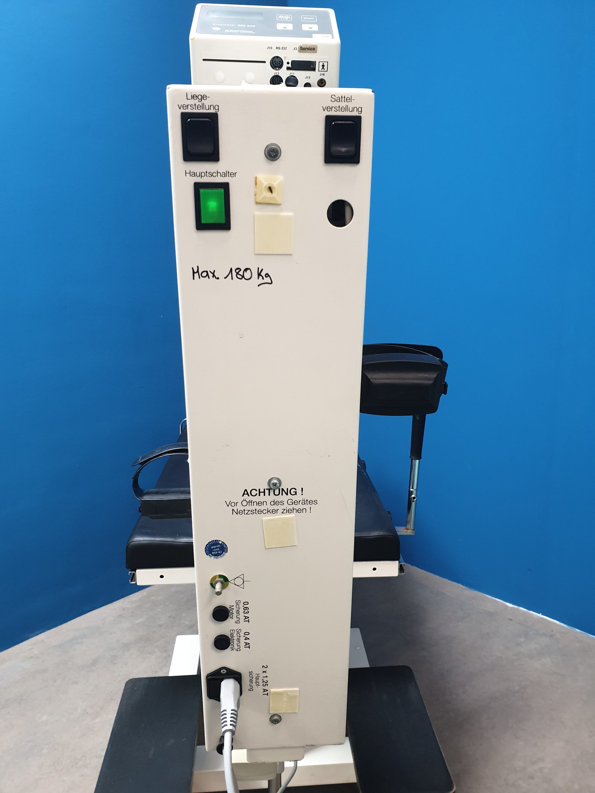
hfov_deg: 53.1
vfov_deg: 67.3
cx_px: 298
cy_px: 396
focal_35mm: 26
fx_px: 596
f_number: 2.4
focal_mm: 4.3
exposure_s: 1/33
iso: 320
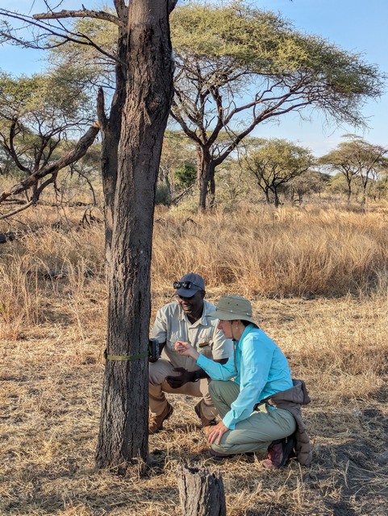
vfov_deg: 37.5
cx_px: 194
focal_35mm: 51
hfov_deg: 28.6
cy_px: 258
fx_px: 761
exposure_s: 1/820
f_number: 1.89
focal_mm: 5.43
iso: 46
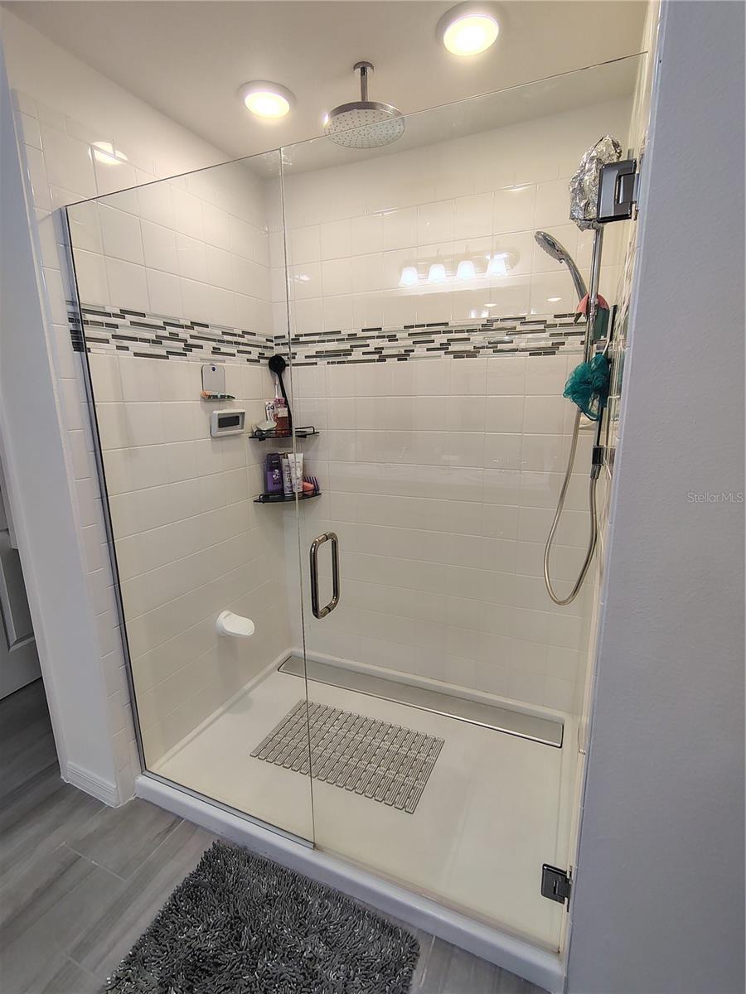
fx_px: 460
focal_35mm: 16
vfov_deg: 94.5
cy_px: 497
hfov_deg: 78.1
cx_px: 373
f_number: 2.2
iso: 175
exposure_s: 1/60
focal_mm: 2.13
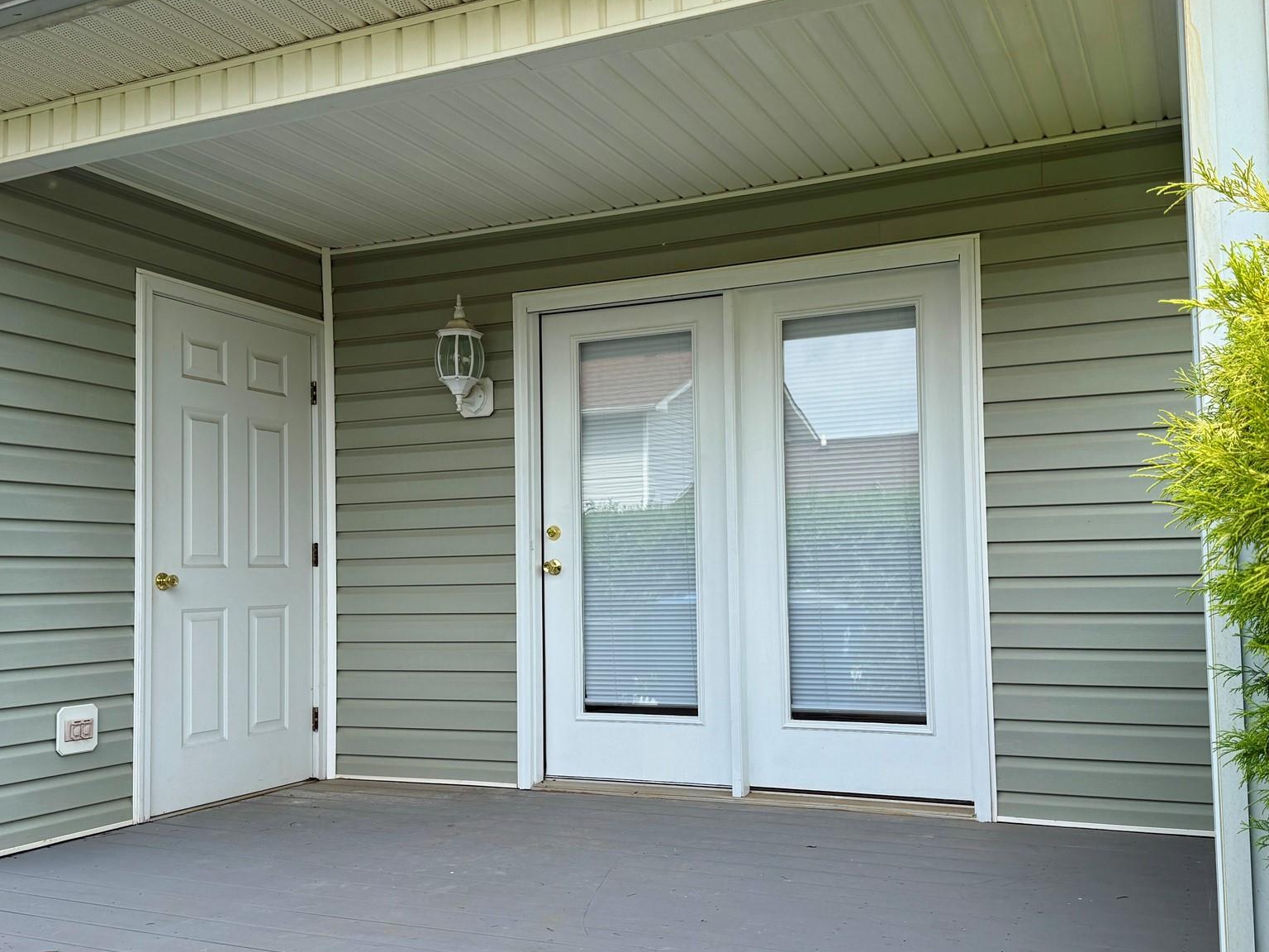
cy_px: 511
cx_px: 675
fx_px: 1173
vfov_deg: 44.1
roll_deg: +0.6
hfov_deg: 56.8
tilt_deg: +3.9
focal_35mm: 32
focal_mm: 6.76
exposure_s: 1/1812
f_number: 1.78
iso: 80
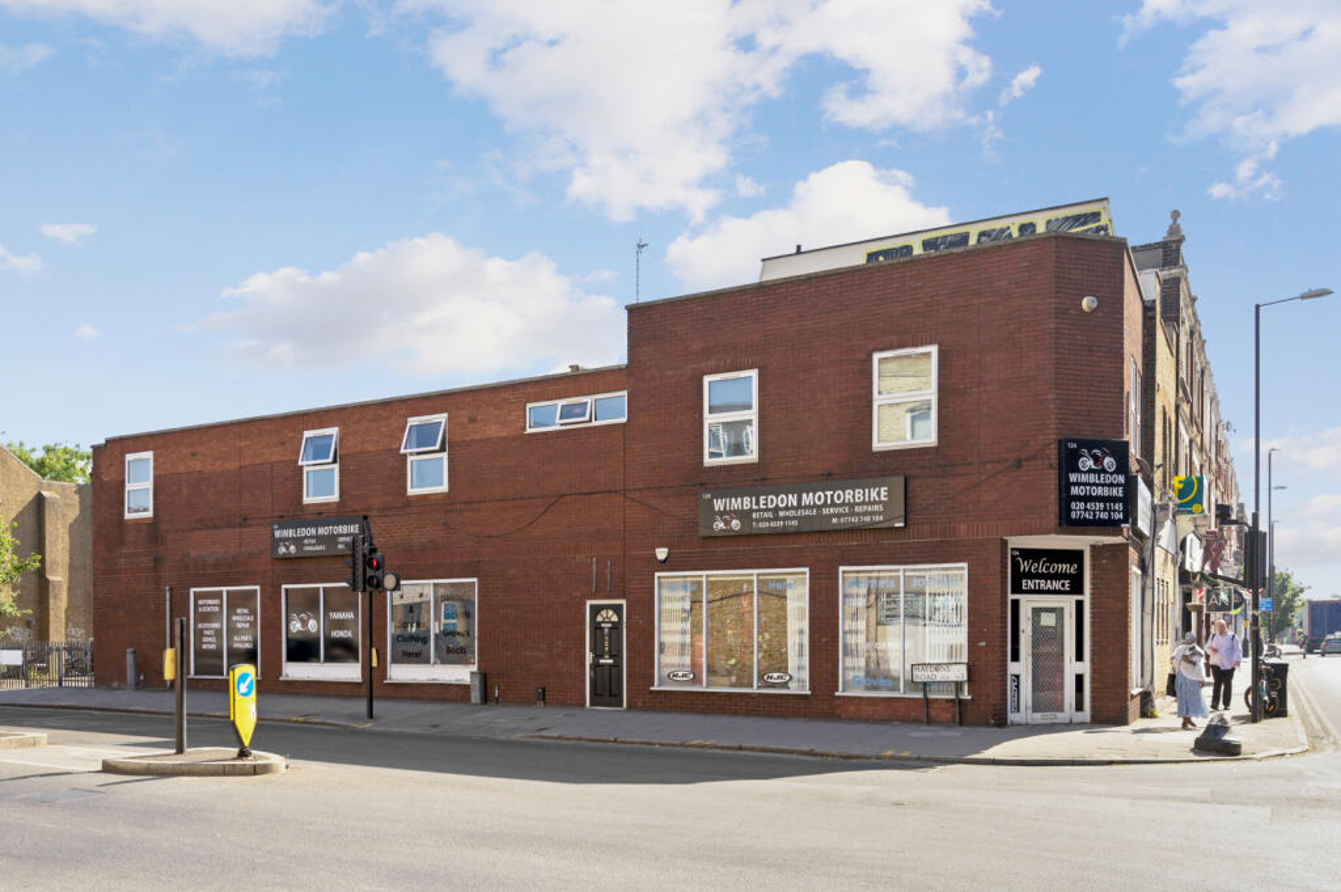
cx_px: 670
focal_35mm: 21
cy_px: 446
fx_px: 782
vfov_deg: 59.4
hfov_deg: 81.2
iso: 200
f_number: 8
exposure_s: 1/250
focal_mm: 21
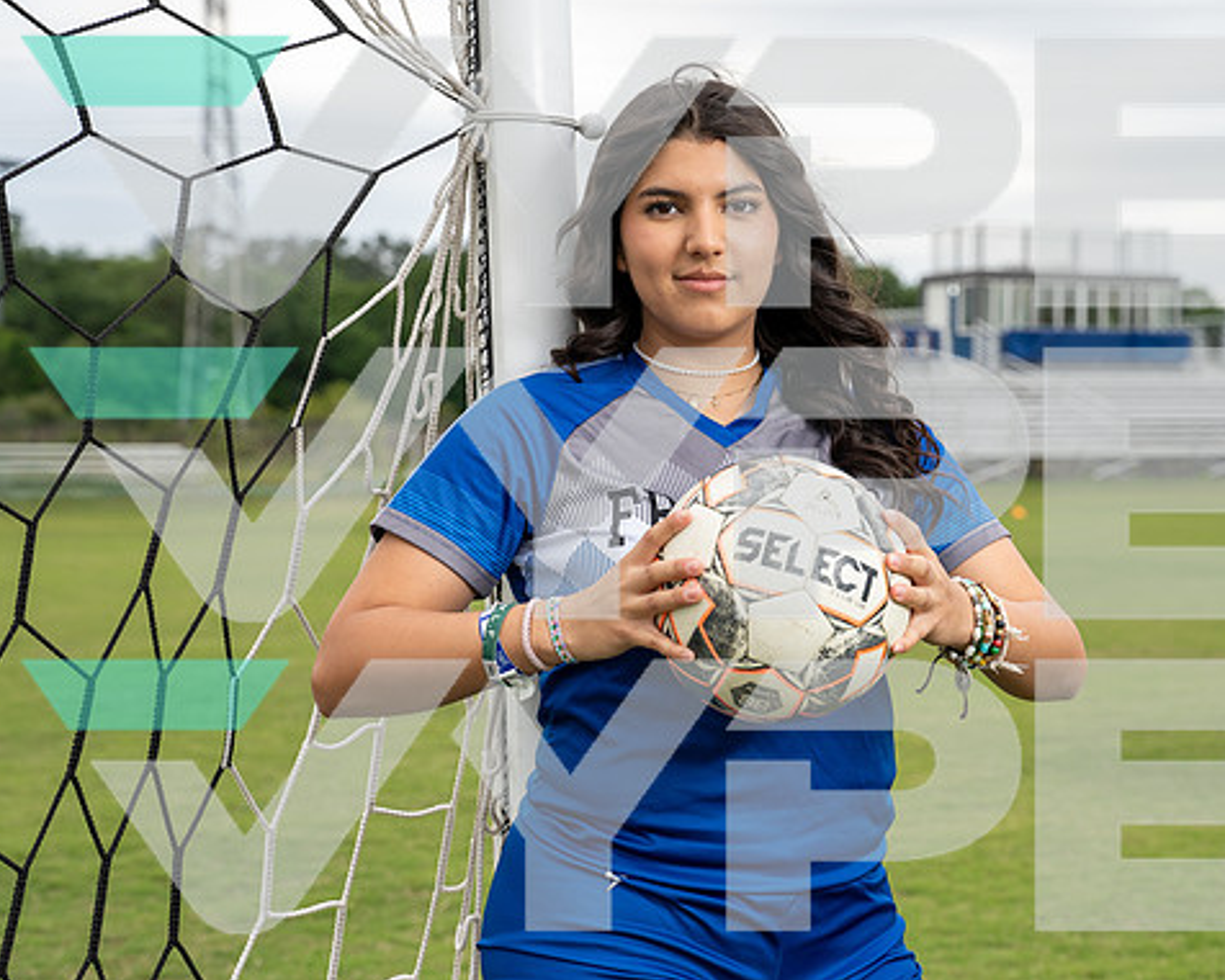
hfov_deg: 23.8
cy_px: 485
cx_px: 685
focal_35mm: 80
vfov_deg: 19.2
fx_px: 2901
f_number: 5.6
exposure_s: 1/250
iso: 250
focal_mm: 70
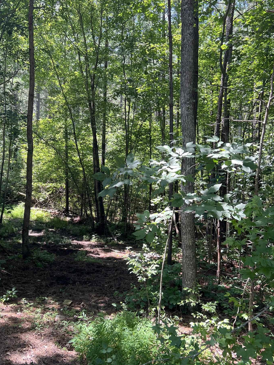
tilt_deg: +0.2
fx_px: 348
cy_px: 190
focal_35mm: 33
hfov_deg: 42.6
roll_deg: -0.5
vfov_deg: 55.3
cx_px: 101
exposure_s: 1/167
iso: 40
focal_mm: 5.7
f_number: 1.5
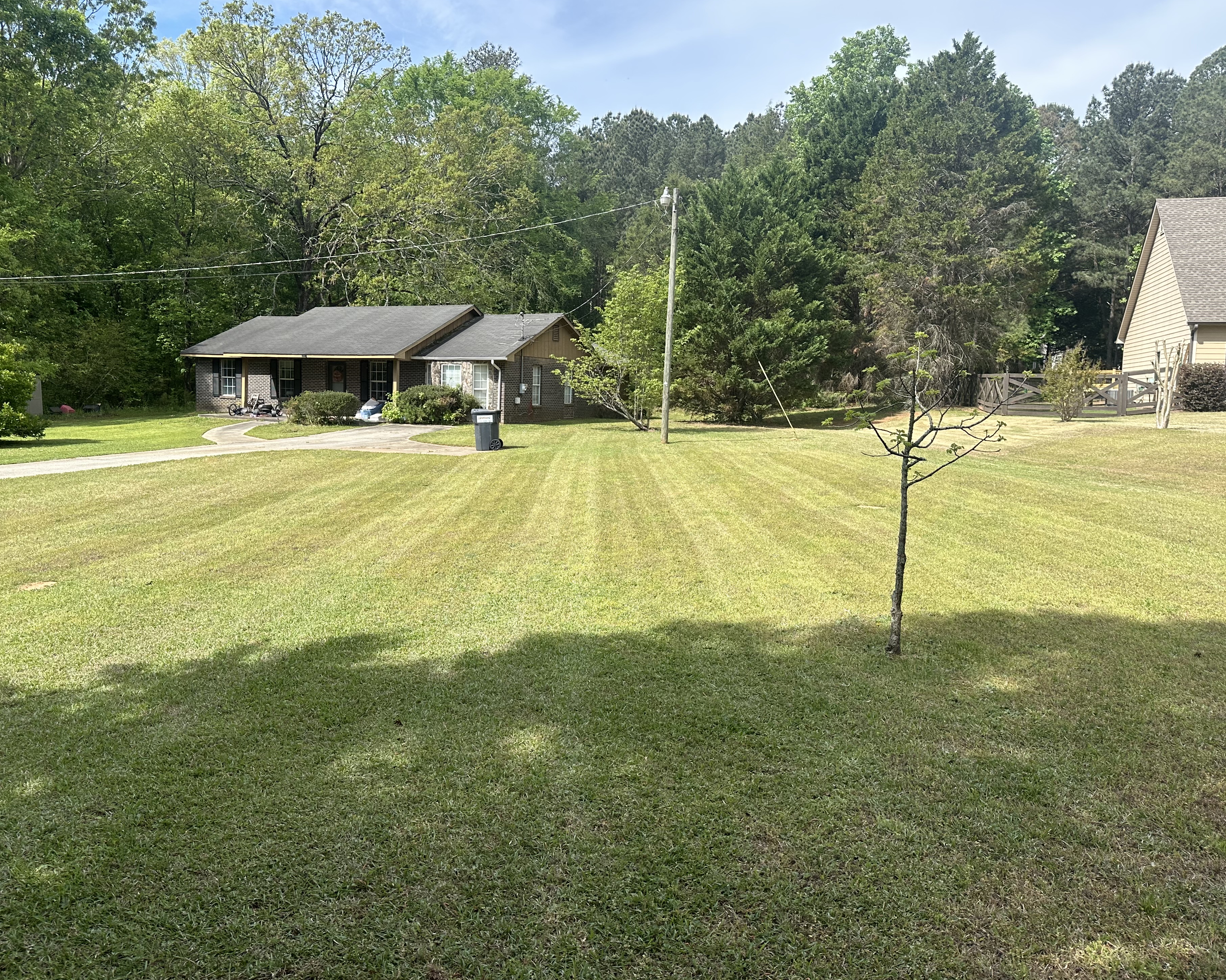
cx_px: 562
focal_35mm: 26
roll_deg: -1.5
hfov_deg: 65.9
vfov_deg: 54.9
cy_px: 473
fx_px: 943
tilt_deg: -4.3
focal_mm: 6.86
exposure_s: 1/2252
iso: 80
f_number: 1.78
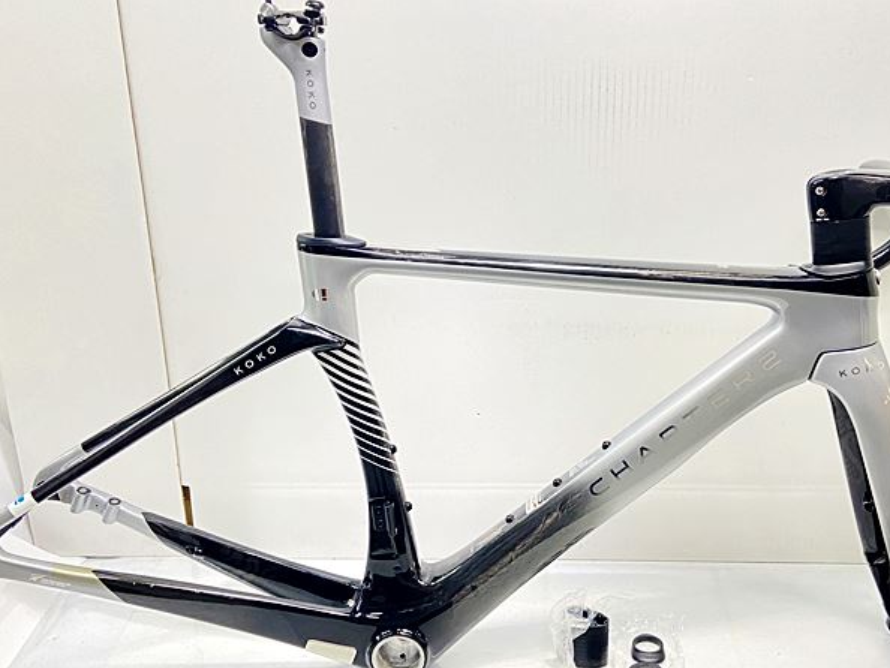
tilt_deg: -19.1
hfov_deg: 52.2
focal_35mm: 35
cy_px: 376
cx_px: 539
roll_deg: -0.6
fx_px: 900
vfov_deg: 40.7
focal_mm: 4.25
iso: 250
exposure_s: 1/50
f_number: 1.8
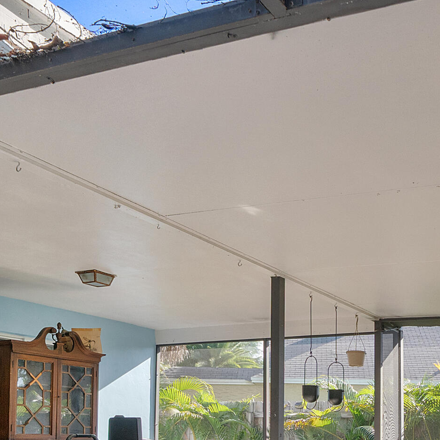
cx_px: 408
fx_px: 590
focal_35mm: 41
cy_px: 430
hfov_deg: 37.8
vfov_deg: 37.1
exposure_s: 1/200
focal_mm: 10
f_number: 8
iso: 320
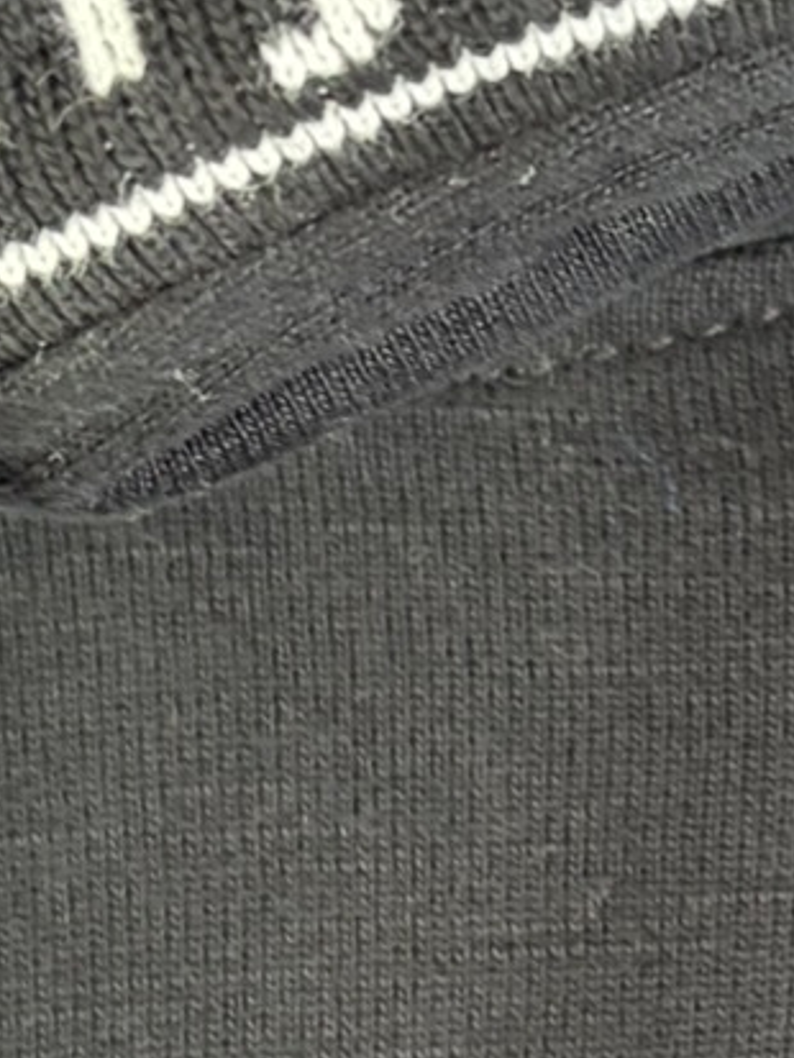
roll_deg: +1.9
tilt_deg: -9.4
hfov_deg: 11.3
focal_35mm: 129
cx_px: 984
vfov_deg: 15.3
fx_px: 3943
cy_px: 635
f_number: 1.6
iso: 500
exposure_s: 1/40
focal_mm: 5.96
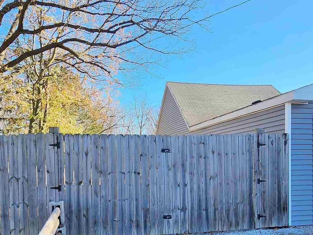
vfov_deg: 43.3
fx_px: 289
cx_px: 183
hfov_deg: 56.5
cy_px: 163
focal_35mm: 32
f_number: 2.2
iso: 50
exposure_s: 1/673
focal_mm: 2.2
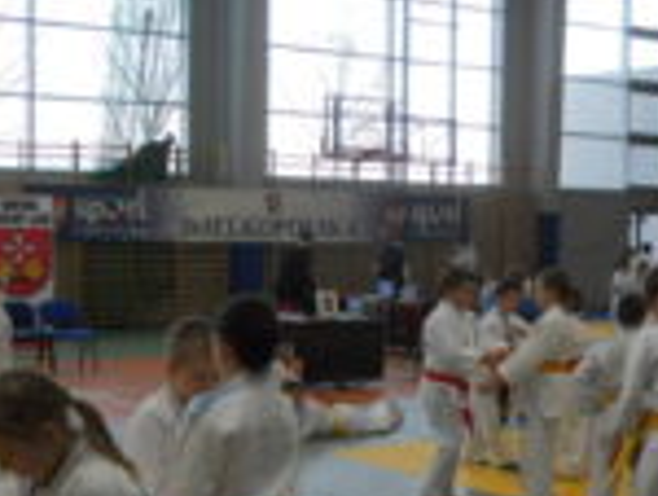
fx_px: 1371
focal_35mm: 72
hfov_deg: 27.0
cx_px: 368
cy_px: 303
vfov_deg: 20.5
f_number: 3.2
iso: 200
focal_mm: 4.9
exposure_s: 1/125
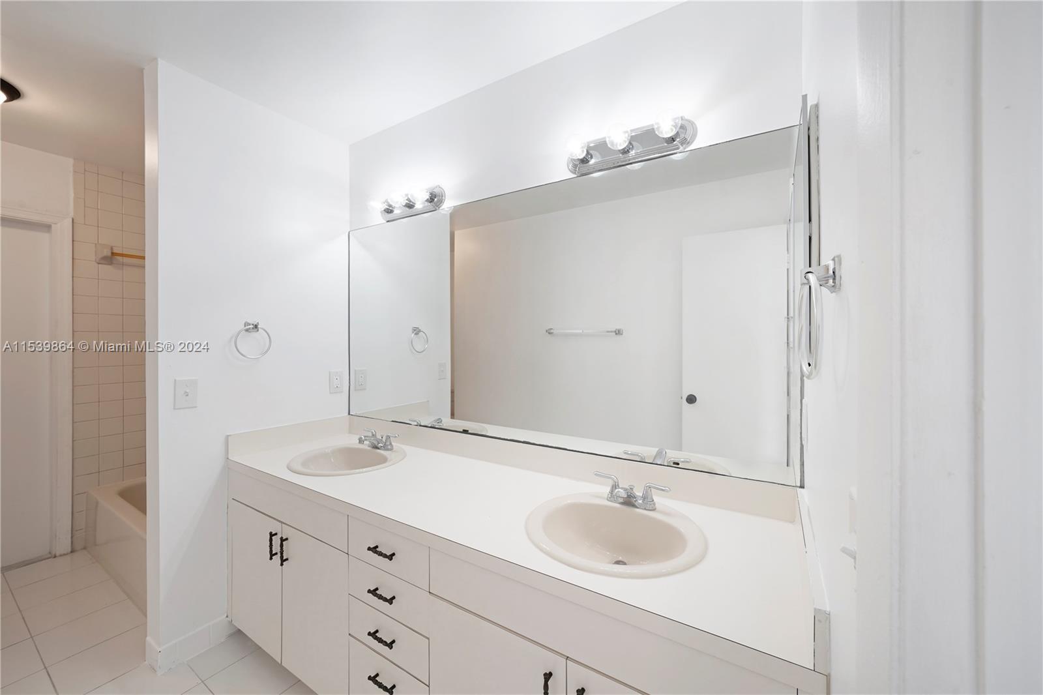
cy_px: 348
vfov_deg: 81.2
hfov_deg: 104.3
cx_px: 522
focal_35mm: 14
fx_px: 406
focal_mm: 14
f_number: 10
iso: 200
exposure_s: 1/8
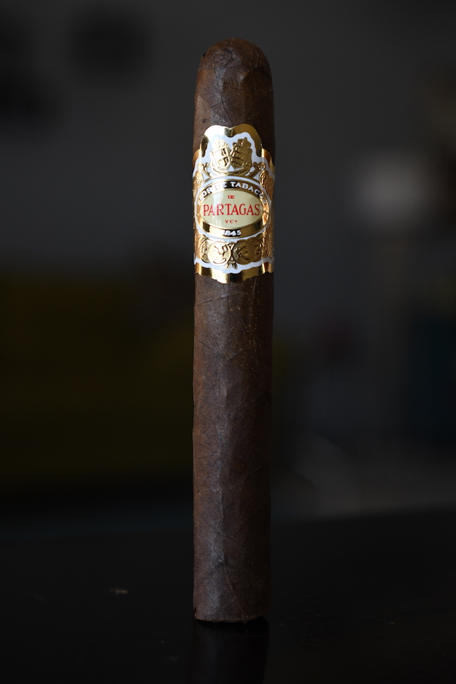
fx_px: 1140
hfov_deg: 22.6
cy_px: 342
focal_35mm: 60
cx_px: 228
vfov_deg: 33.4
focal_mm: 40
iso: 800
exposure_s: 1/100
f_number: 4
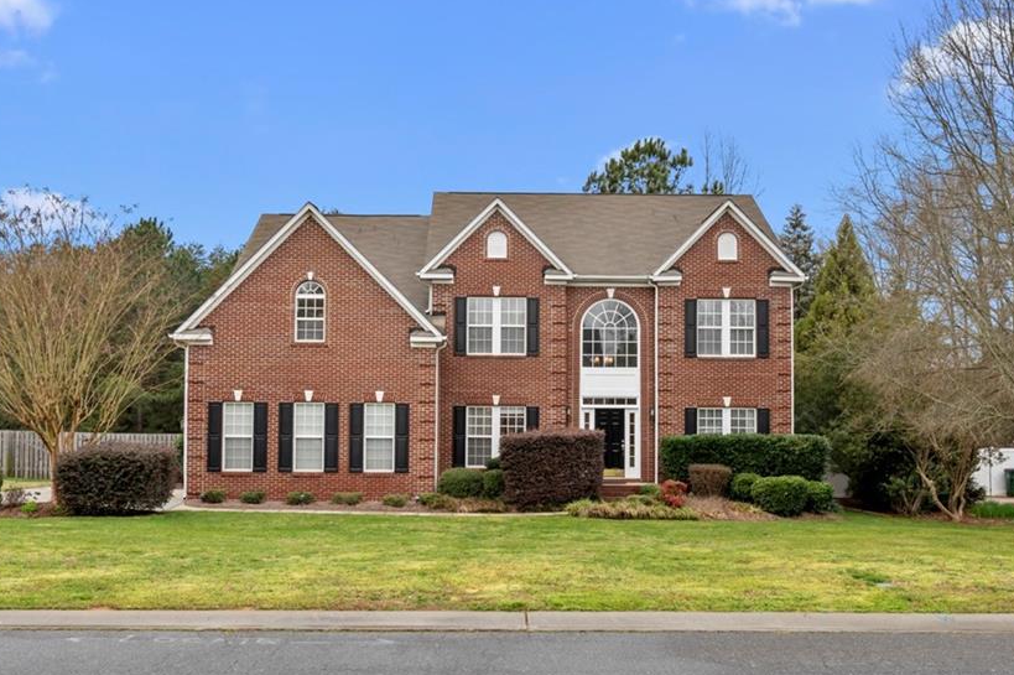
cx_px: 496
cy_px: 359
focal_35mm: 35
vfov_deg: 37.8
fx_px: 985
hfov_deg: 54.5
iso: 800
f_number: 13
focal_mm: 19
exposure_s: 1/30
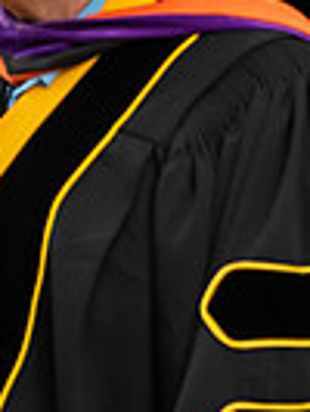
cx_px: 846
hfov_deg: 3.6
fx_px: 4888
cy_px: 156
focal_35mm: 410
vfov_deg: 4.8
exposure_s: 1/200
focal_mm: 98
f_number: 3.5
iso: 1250
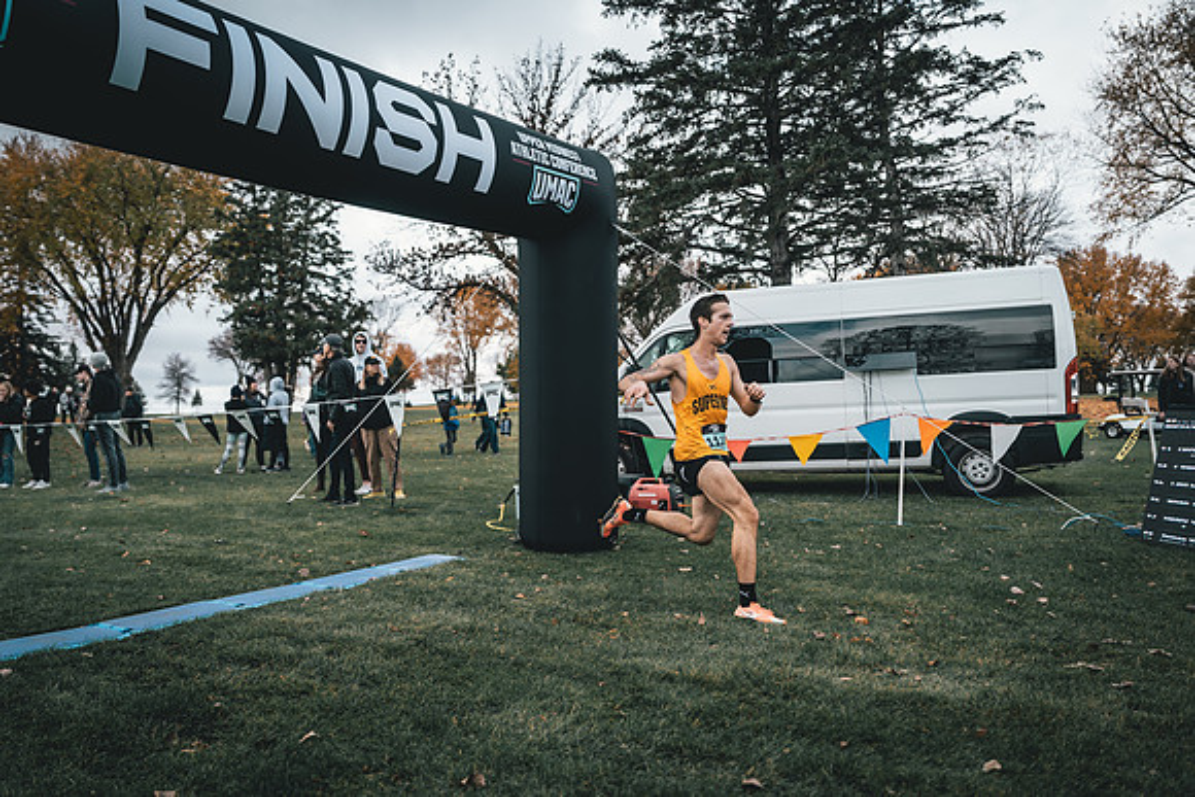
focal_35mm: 28
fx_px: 930
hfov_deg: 65.5
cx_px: 598
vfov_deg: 46.4
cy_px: 398
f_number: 2
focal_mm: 28
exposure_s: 1/3200
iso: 200
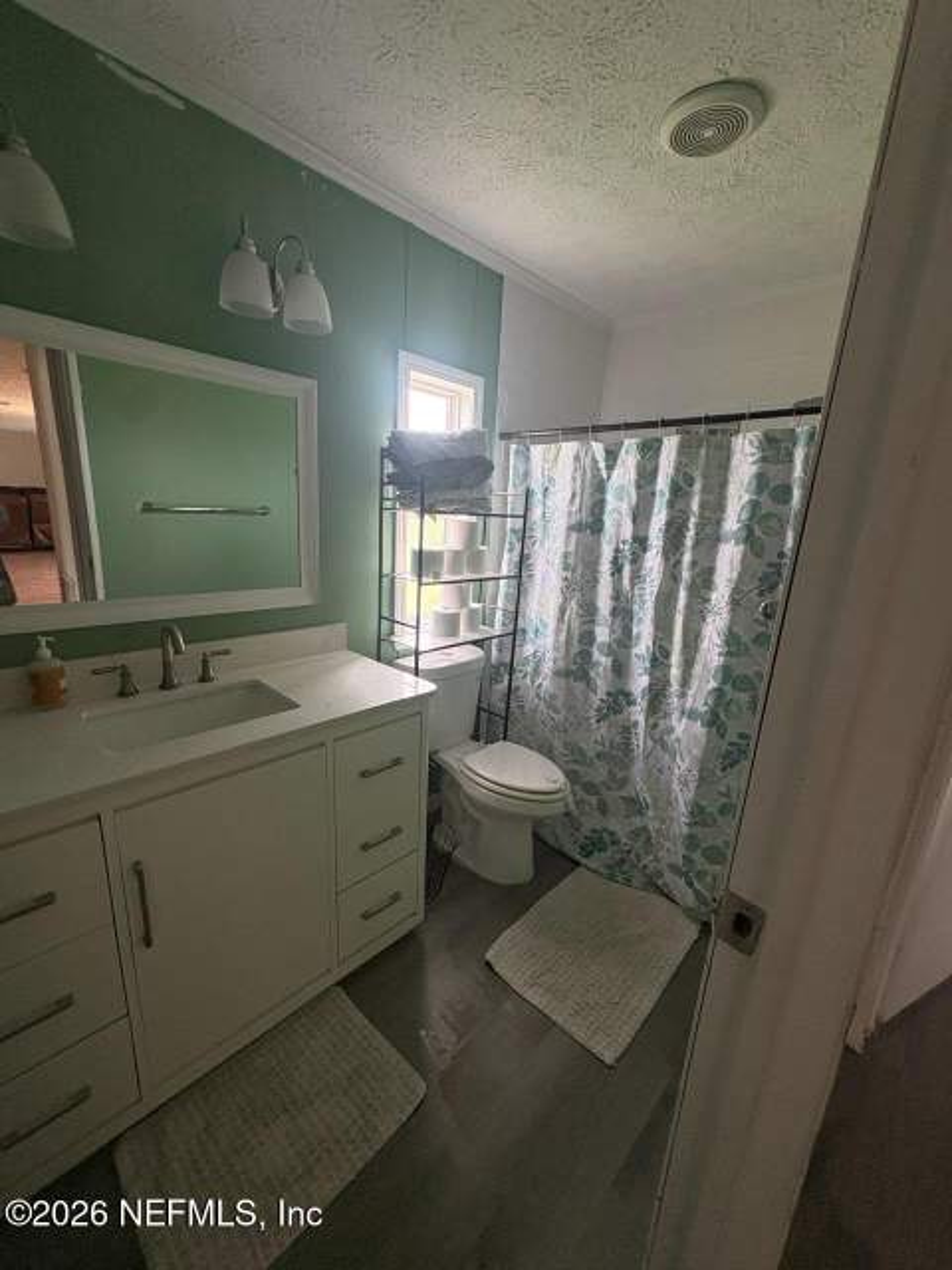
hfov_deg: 85.7
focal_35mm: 14
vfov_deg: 102.1
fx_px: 513
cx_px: 476
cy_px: 635
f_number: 2.2
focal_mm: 2.22
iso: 250
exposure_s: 1/65
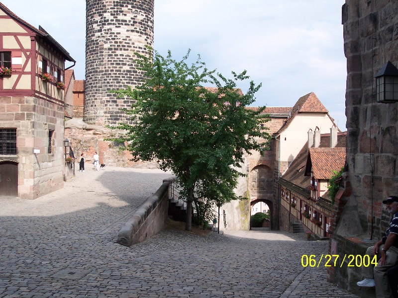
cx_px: 199
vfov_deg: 37.7
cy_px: 149
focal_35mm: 38
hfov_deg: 49.0
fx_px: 437
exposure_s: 1/350
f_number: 4.8
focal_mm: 8
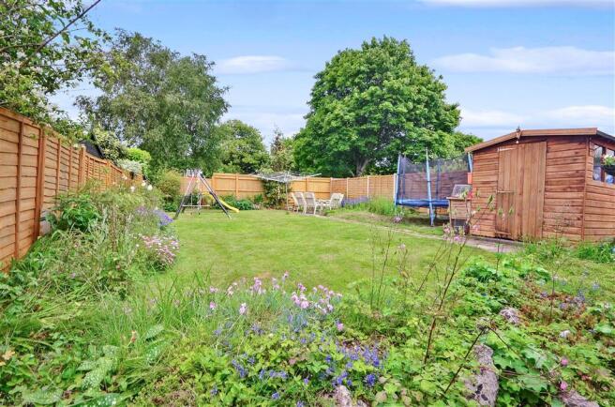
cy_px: 204
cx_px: 308
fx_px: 256
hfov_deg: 100.5
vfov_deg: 77.0
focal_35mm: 15
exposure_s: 1/30
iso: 200
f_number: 11
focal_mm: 10
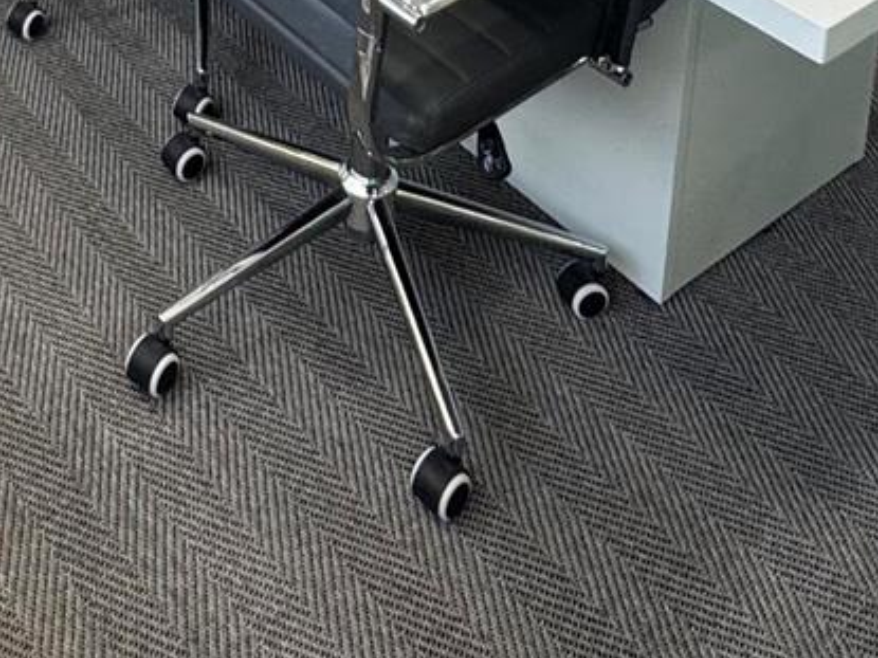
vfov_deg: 19.2
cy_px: -573
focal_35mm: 54
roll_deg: -1.4
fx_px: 1369
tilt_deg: -11.7
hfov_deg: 34.5
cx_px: 186
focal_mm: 2.22
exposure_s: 1/120
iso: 160
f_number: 2.2
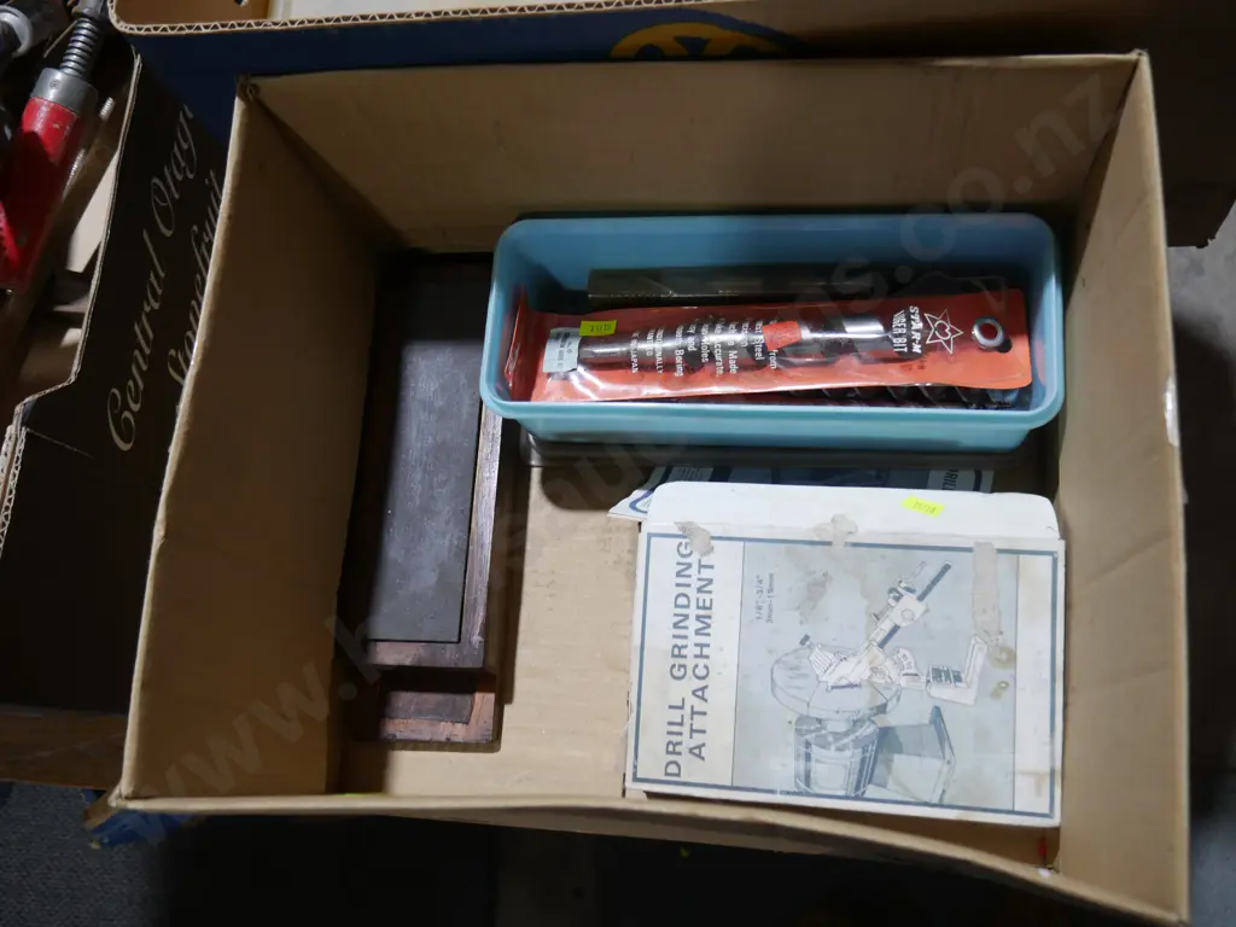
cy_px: 464
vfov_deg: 46.8
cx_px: 618
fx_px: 1071
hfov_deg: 60.0
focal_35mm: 30
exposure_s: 1/60
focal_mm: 15
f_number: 3.6
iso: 320
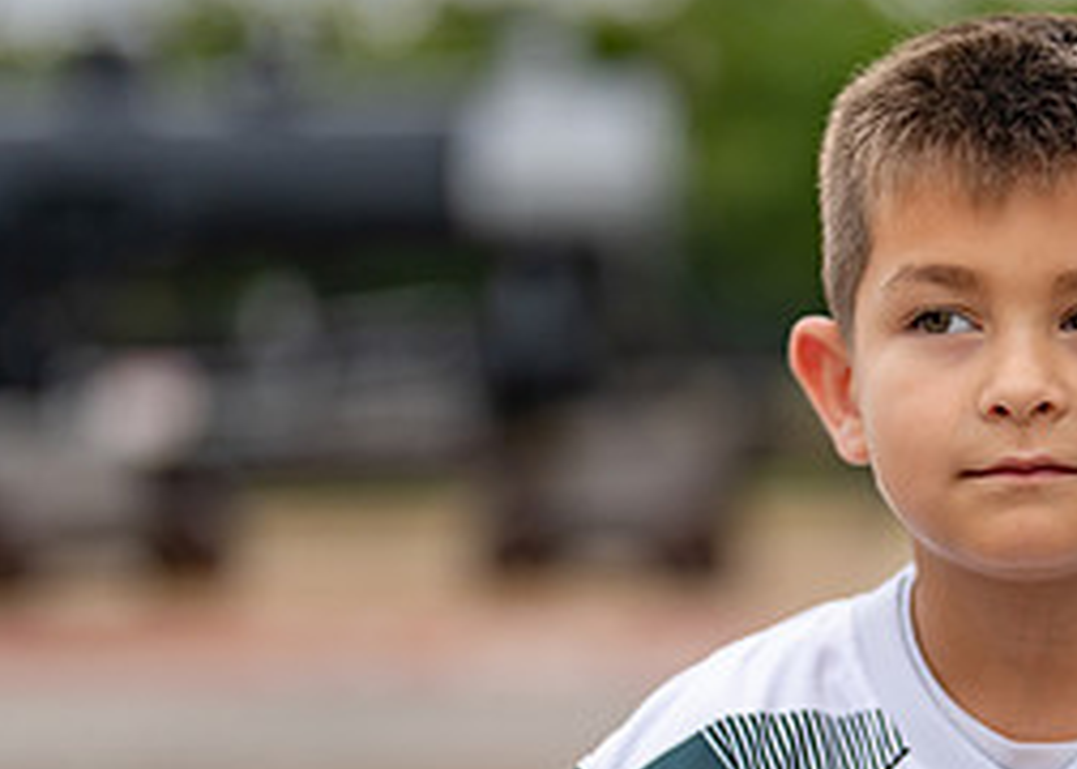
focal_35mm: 132
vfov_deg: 10.8
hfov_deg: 14.9
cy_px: 695
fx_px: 4038
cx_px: 1069
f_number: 1.2
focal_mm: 50
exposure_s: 1/2500
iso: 200
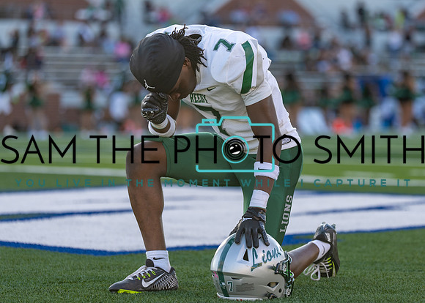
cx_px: 238
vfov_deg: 8.6
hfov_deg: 12.0
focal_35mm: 167
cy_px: 144
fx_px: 2017
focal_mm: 138
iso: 200
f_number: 2.8
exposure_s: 1/800
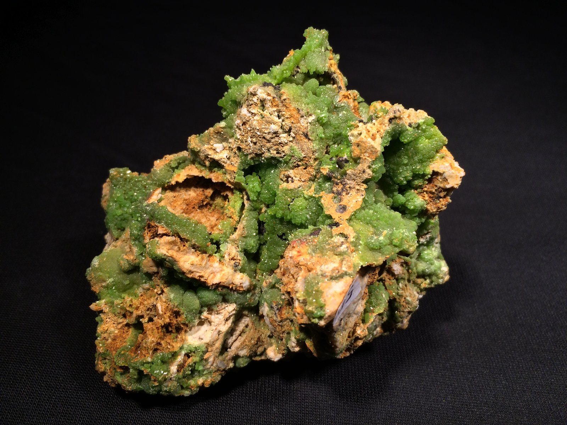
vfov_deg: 48.2
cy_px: 212
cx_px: 284
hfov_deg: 61.7
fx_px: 475
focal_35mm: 29
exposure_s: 1/192
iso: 32
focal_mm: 4.15
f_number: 2.2
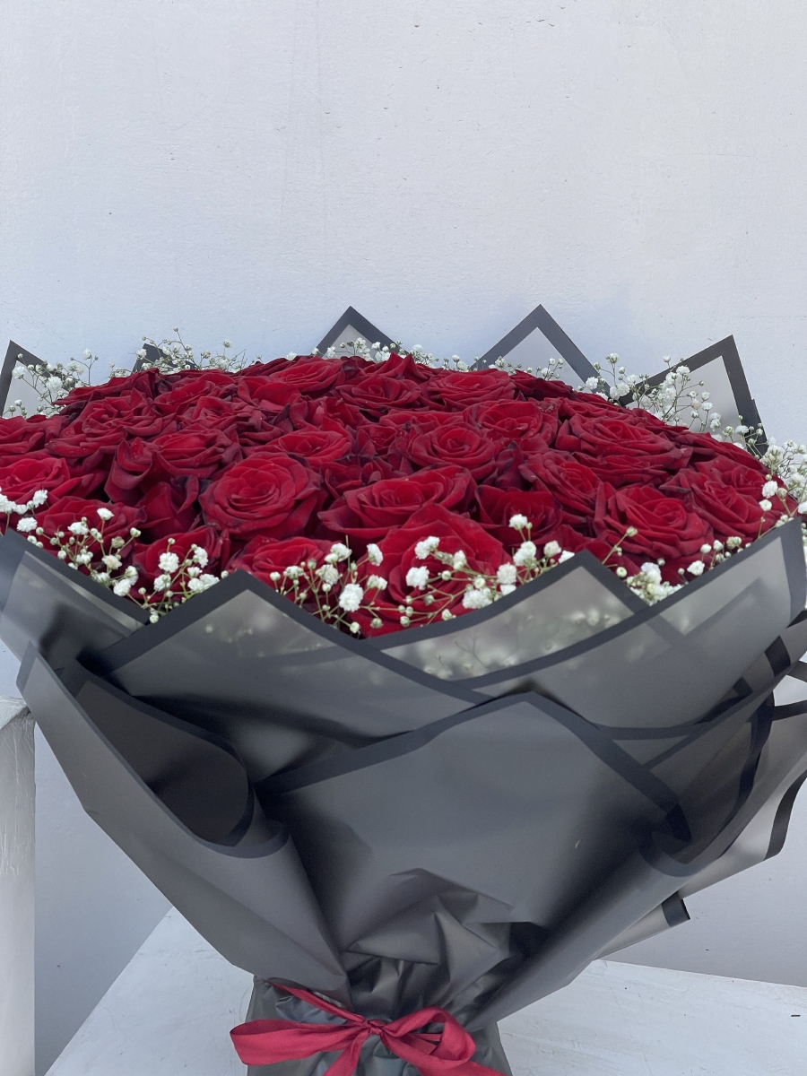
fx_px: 1989
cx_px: 404
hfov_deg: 22.9
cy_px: 538
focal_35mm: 64
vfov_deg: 30.3
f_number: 2.2
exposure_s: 1/299
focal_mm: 7.5
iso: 20
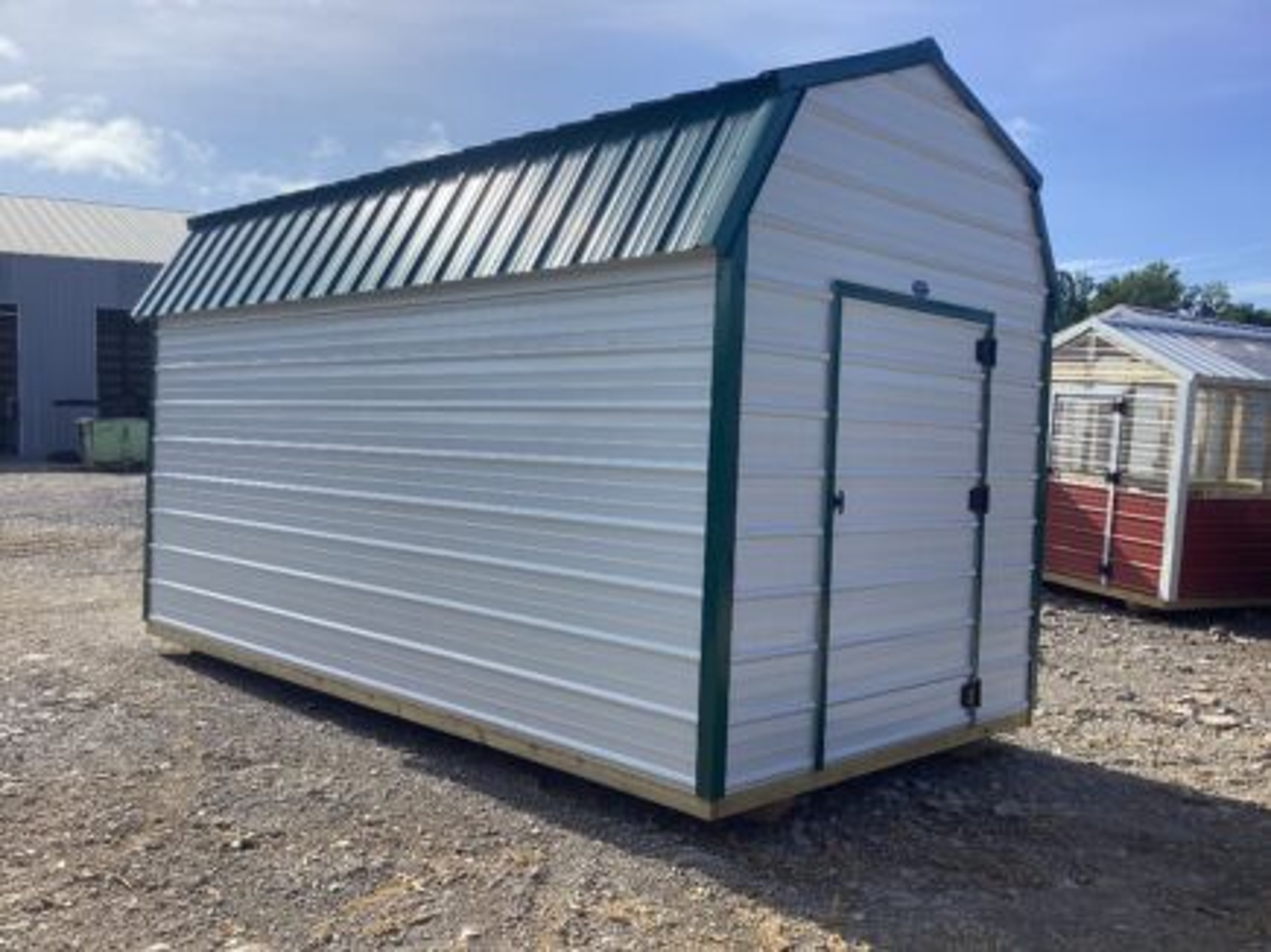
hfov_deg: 58.4
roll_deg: +0.4
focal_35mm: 31
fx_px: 1138
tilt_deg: -4.6
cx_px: 636
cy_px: 476
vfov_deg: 45.4
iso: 25
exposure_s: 1/1314
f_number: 2.4
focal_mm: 3.3
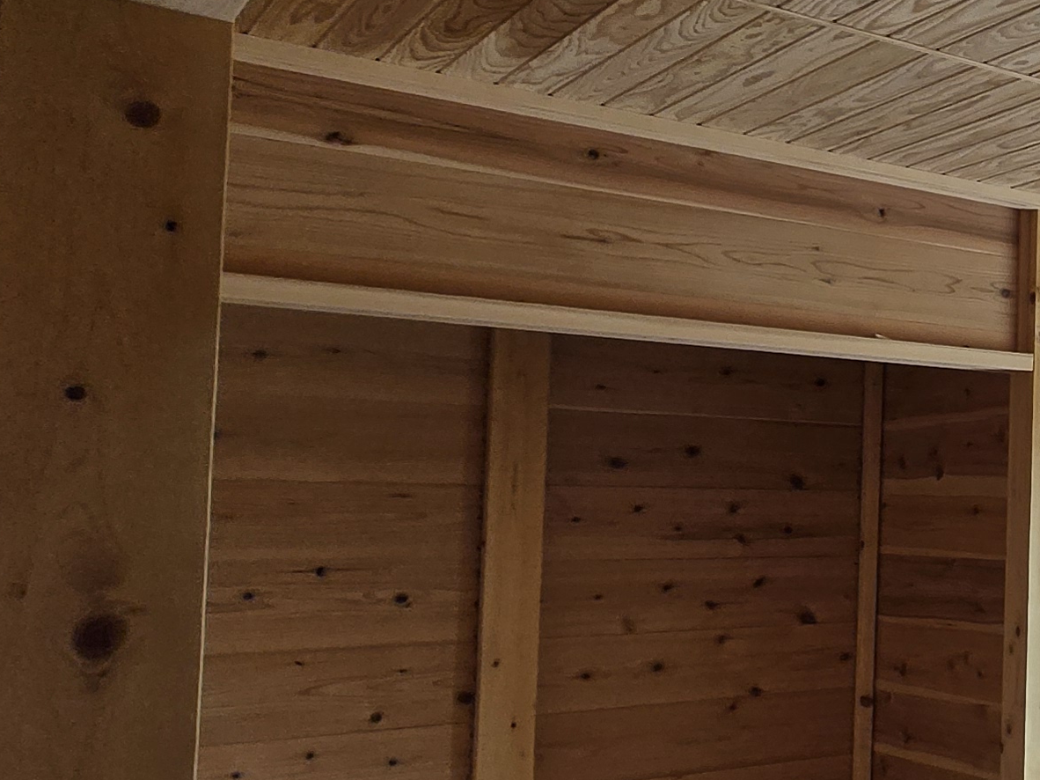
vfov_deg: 32.8
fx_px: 1322
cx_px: 1509
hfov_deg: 29.2
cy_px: 443
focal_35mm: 44
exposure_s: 1/100
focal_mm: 1.7
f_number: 2.2
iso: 50
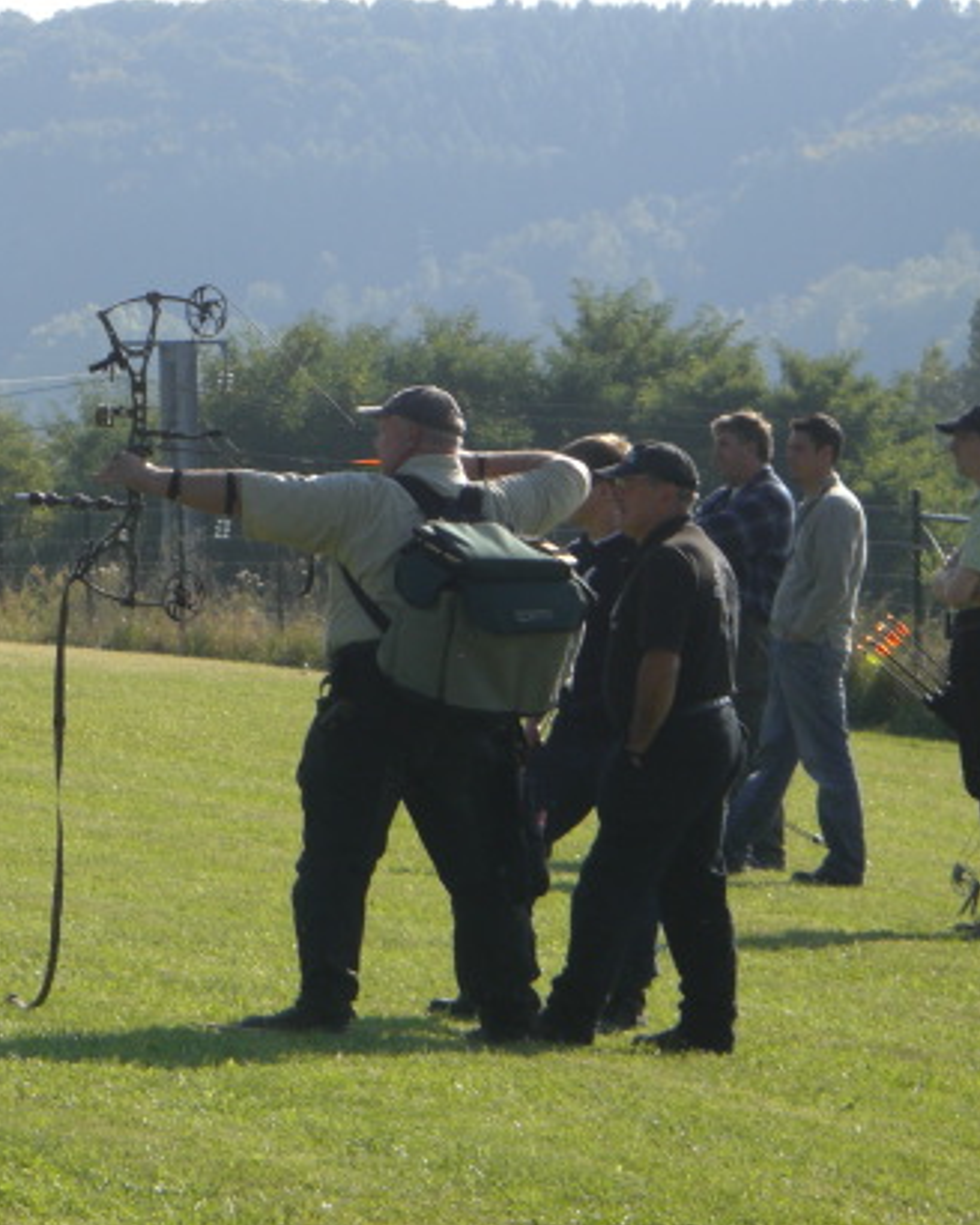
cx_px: 266
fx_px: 10006
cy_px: 514
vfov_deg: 7.0
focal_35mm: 276
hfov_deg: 5.6
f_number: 4.6
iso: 50
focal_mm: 29.9
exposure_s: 1/320
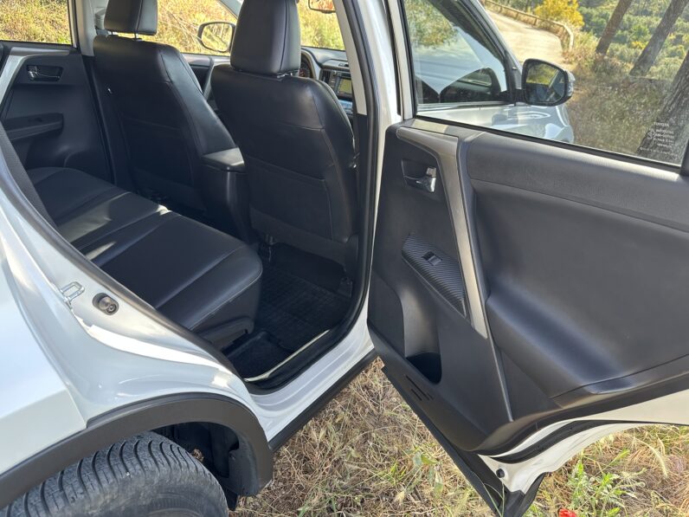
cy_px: 258
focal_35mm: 24
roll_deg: -7.7
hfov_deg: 71.6
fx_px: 478
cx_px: 344
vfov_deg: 56.8
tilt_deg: -23.3
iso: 100
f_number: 1.78
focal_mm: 6.86
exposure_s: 1/125
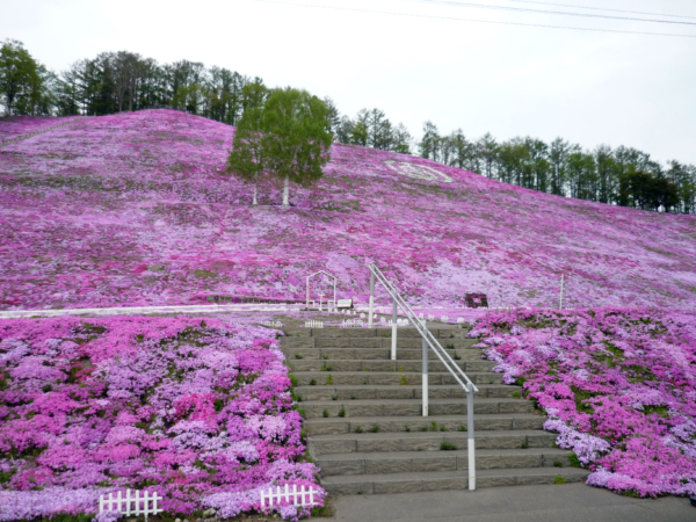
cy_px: 261
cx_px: 348
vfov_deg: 42.9
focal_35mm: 33
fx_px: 664
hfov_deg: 55.4
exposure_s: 1/320
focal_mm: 5.5
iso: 100
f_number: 2.8
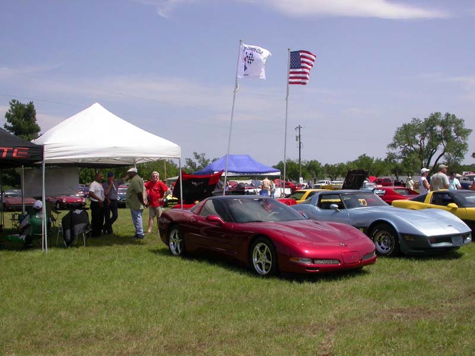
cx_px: 238
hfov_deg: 49.0
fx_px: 521
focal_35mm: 38
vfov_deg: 37.7
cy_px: 178
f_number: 7.5
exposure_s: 1/398
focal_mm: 7.85
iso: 100
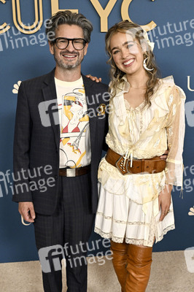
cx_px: 97
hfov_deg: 34.2
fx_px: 316
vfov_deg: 49.6
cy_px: 146
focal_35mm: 39
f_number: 5.6
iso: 2000
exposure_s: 1/320
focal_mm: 39
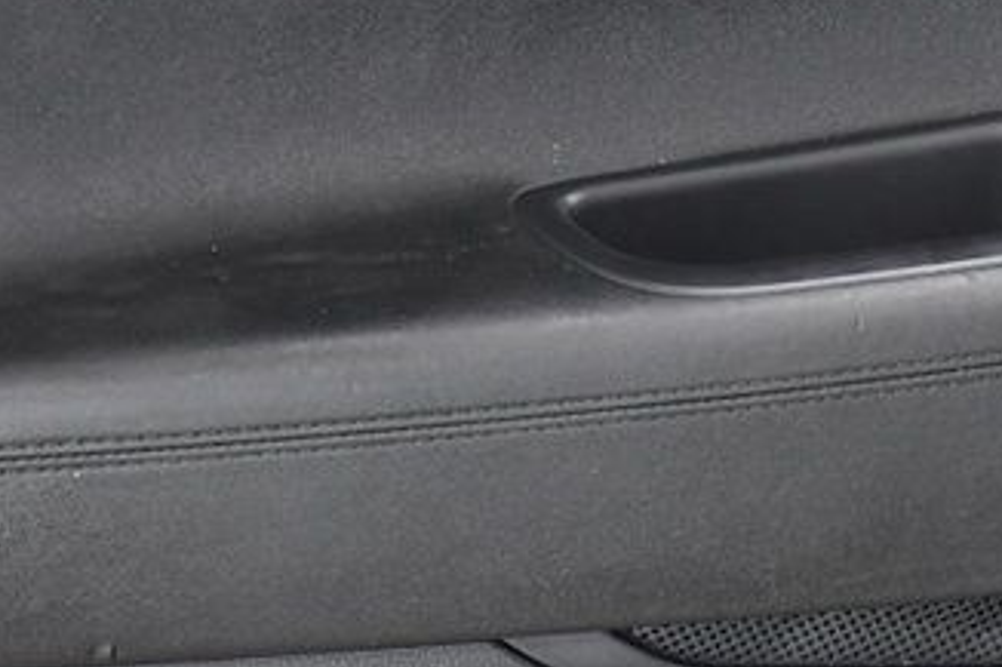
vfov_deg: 7.7
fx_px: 4979
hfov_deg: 11.2
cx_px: 1266
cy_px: 171
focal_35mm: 179
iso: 1250
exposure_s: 1/125
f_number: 4.2
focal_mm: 38
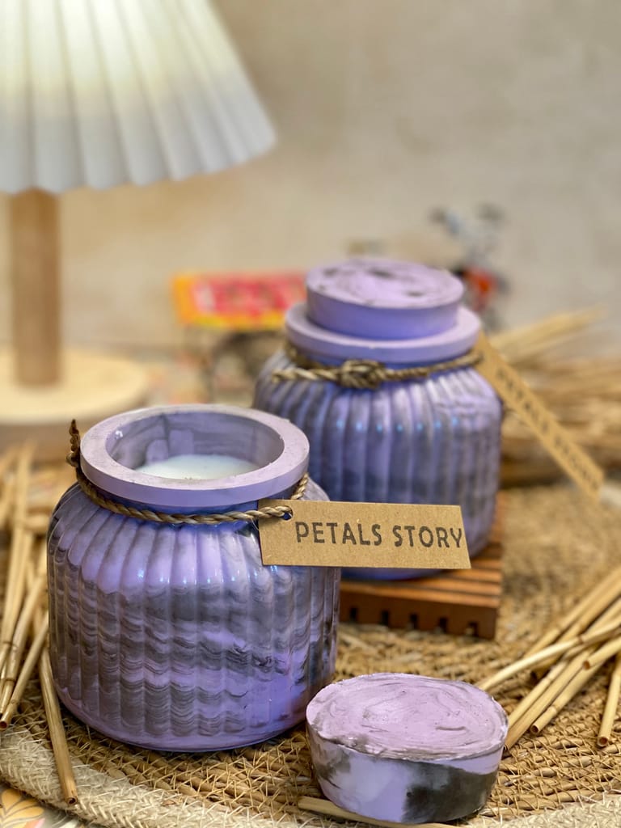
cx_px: 310
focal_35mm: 64
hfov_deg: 22.9
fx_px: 1531
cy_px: 414
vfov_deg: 30.3
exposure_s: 1/33
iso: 160
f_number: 2.2
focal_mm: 7.5
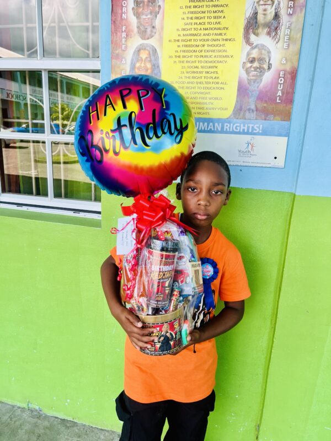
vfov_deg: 67.3
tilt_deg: -9.0
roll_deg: -0.7
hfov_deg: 53.1
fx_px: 331
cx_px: 166
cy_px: 220
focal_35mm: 26
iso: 50
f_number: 1.5
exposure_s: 1/411
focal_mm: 5.7
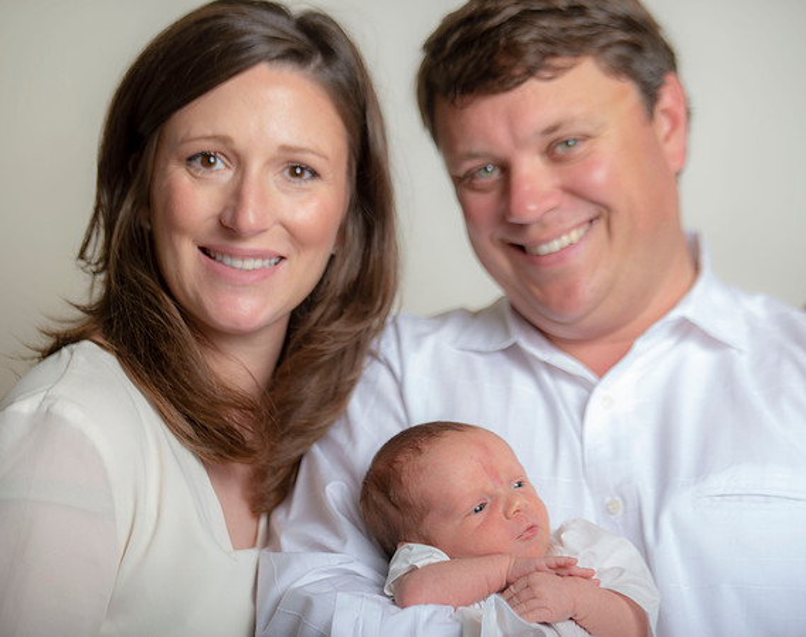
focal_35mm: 126
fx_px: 2999
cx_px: 407
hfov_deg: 15.3
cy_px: 321
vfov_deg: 12.1
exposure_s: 1/200
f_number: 2.8
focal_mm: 112
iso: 80
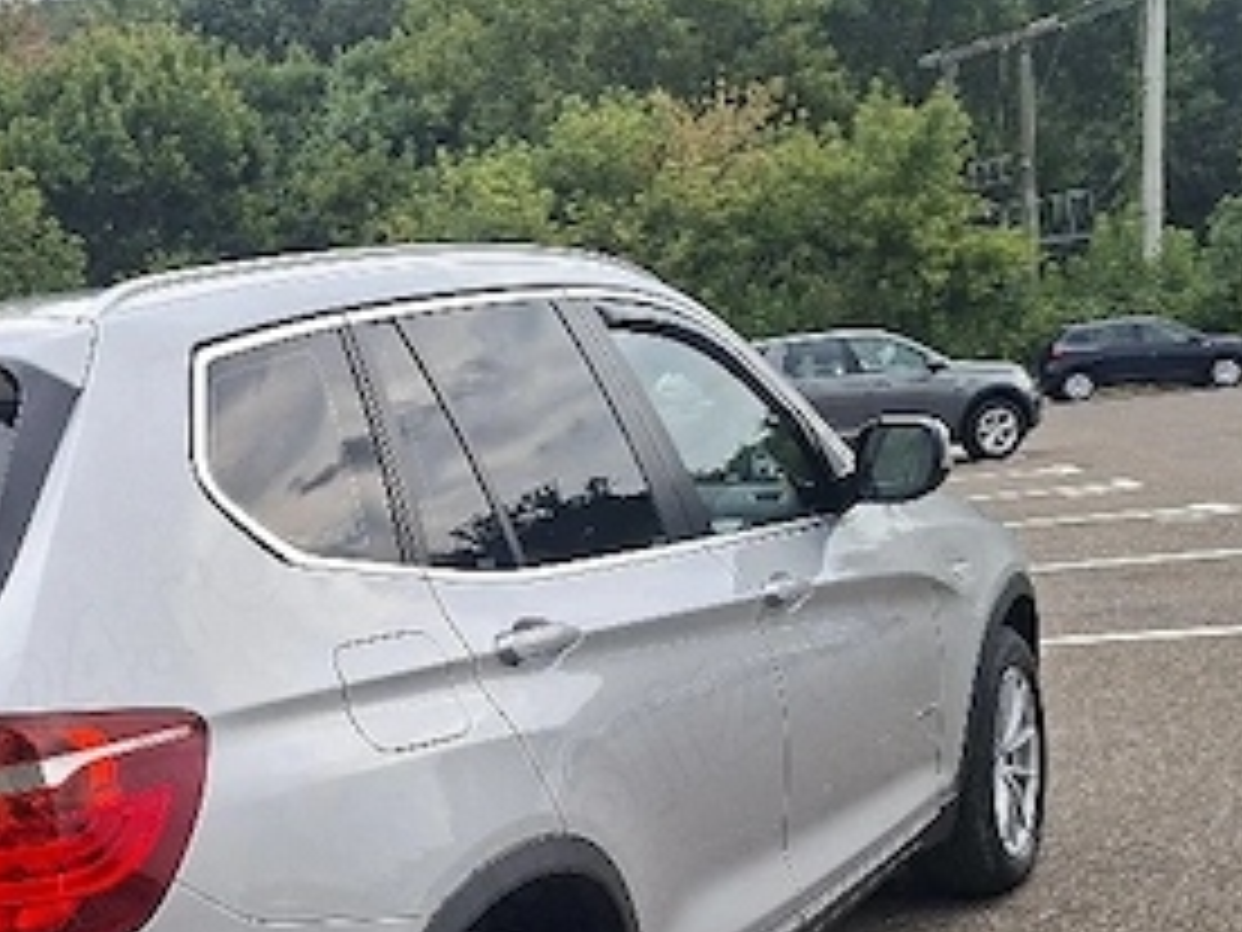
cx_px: 176
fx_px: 1794
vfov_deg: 28.4
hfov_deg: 36.3
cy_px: 761
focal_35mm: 50
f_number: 1.8
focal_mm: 5.54
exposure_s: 1/588
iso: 50
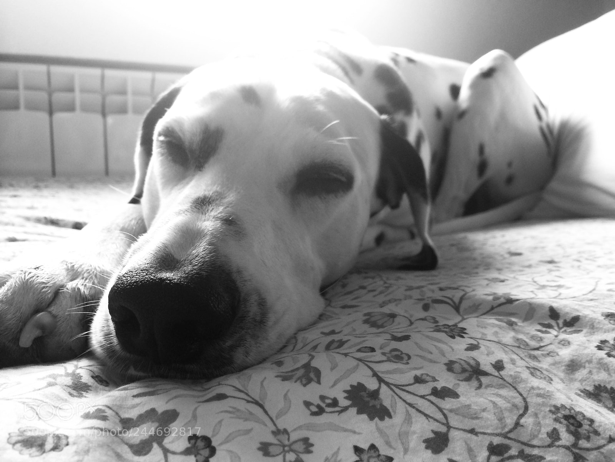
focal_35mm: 30
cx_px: 308
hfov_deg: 60.0
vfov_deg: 46.8
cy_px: 231
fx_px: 533
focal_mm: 4.12
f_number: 2.2
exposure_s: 1/30
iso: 80
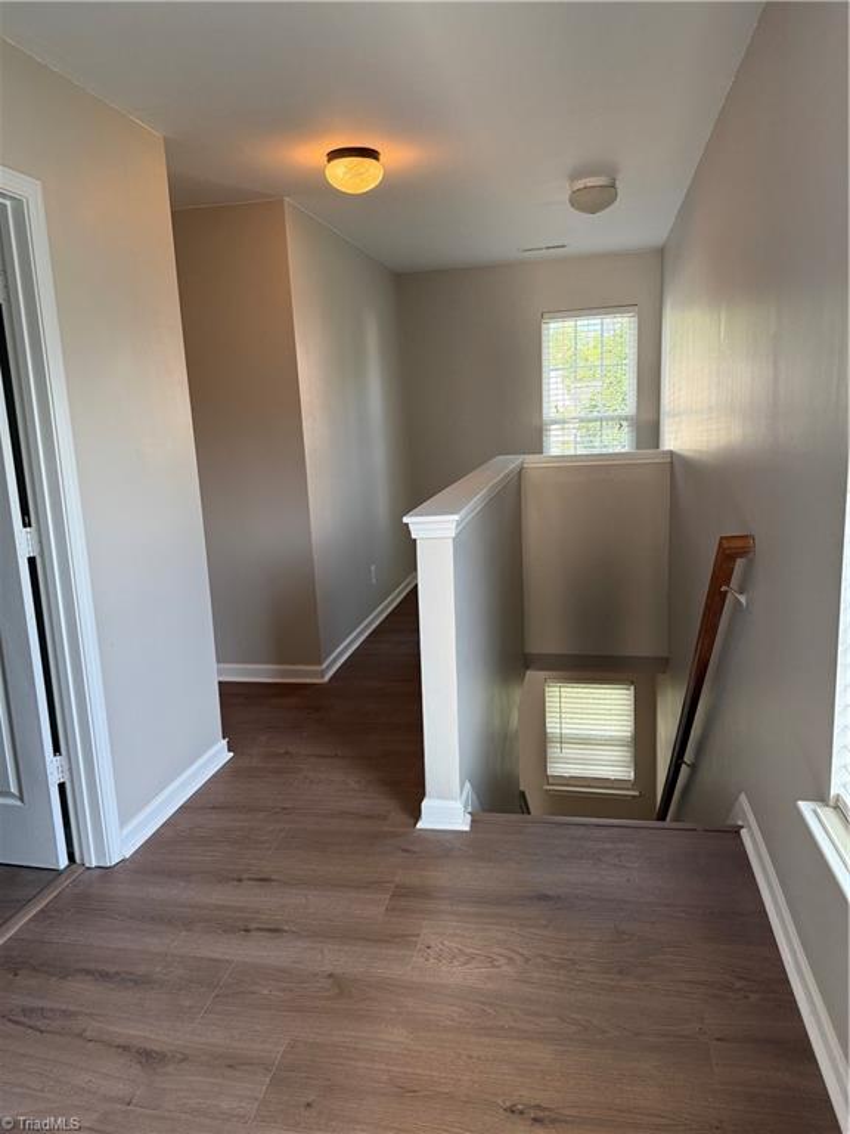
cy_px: 567
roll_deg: +3.4
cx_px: 425
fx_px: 786
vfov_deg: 71.6
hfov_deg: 56.8
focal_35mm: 24
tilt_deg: -7.8
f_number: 1.78
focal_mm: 6.76
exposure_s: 1/169
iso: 160
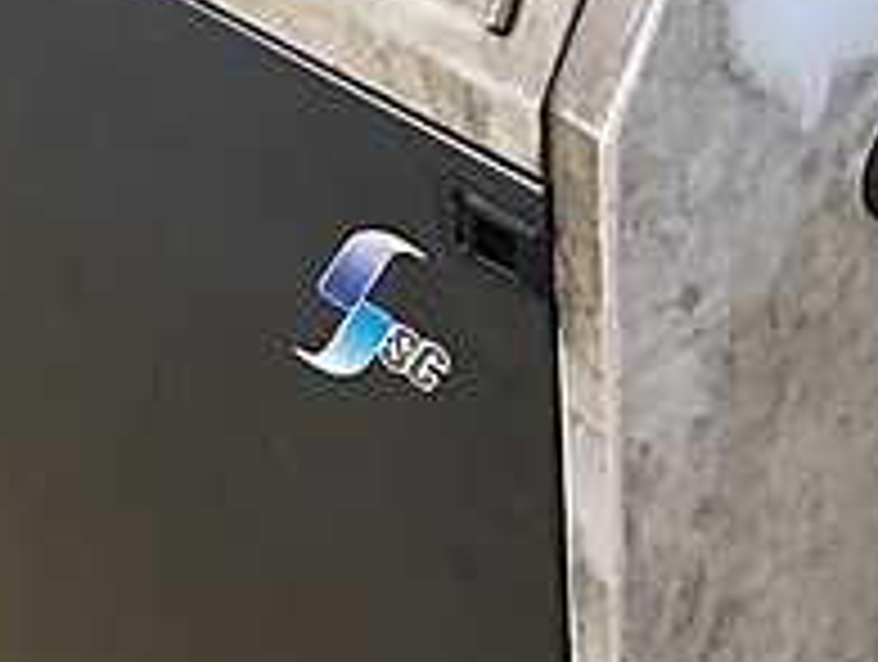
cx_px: 513
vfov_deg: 15.6
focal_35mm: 95
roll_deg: +3.5
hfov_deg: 20.6
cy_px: 365
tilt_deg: -36.5
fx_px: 2414
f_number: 2.2
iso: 64
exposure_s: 1/30
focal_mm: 4.15
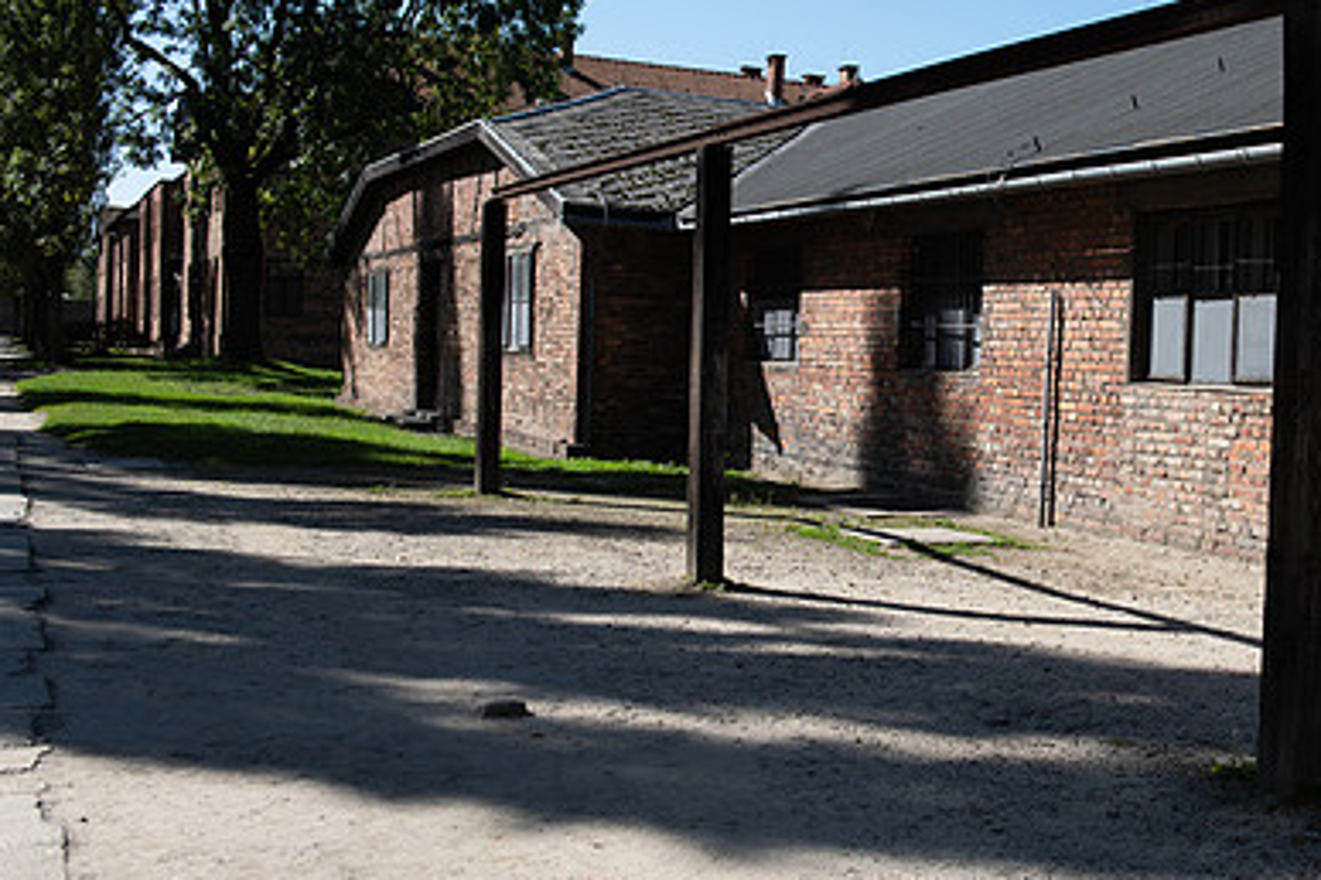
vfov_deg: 28.1
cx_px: 956
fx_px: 1761
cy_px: 401
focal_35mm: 48
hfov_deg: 40.2
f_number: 4.5
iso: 200
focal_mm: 32
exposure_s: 1/1600
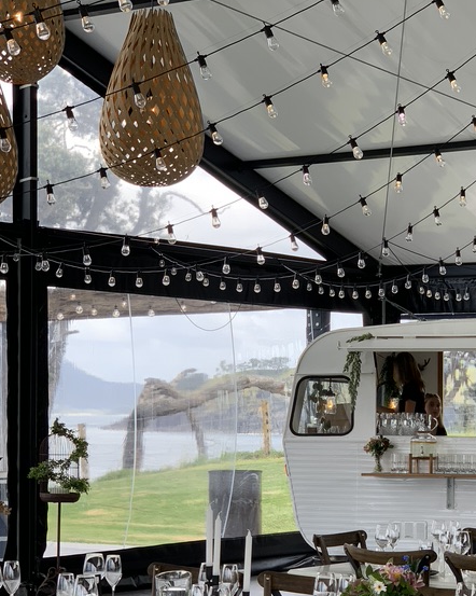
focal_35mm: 94
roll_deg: -0.5
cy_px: 442
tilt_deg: +0.5
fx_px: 1656
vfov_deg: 20.2
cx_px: 310
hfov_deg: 16.3
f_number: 2.4
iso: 16
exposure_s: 1/139
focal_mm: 6
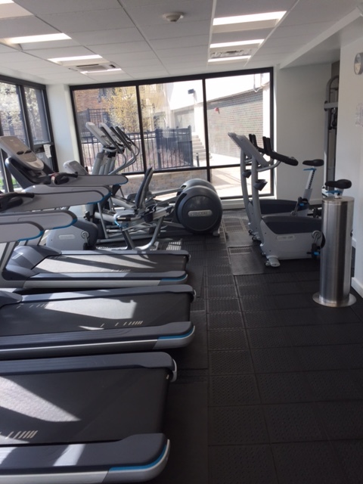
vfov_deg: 61.7
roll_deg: +5.7
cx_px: 182
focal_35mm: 29
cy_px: 242
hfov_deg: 48.2
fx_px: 405
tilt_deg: -18.3
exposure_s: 1/278
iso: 32
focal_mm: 4.15
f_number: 2.2
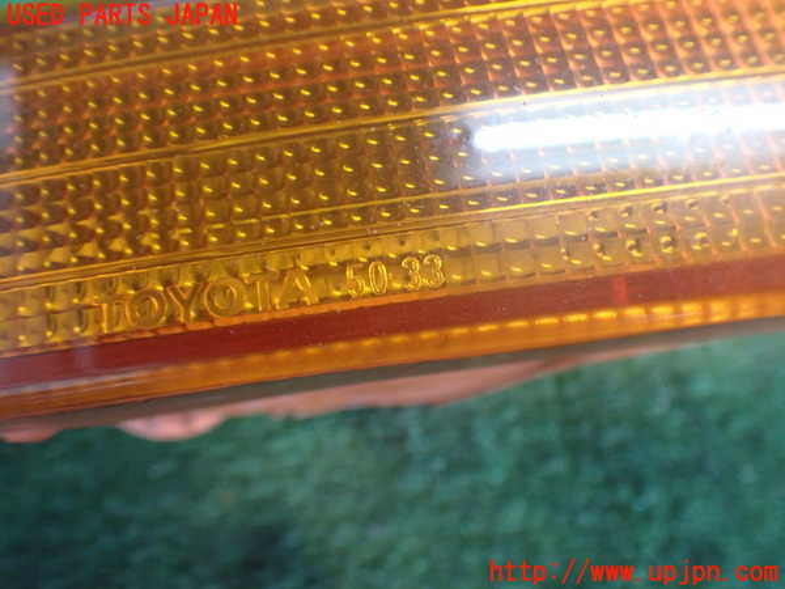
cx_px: 392
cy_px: 294
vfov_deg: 46.8
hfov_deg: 60.0
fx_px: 680
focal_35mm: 30
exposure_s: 1/80
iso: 800
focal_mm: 5.4
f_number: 2.3
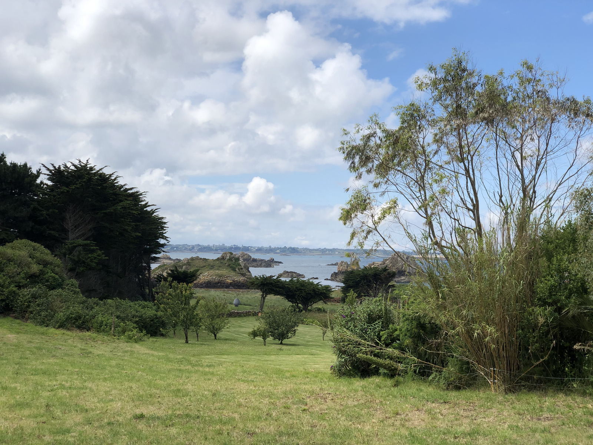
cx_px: 296
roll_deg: -0.1
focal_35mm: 52
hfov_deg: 36.8
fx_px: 891
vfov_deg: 28.0
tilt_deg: +2.3
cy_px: 222
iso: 16
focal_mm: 6
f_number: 2.4
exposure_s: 1/1656
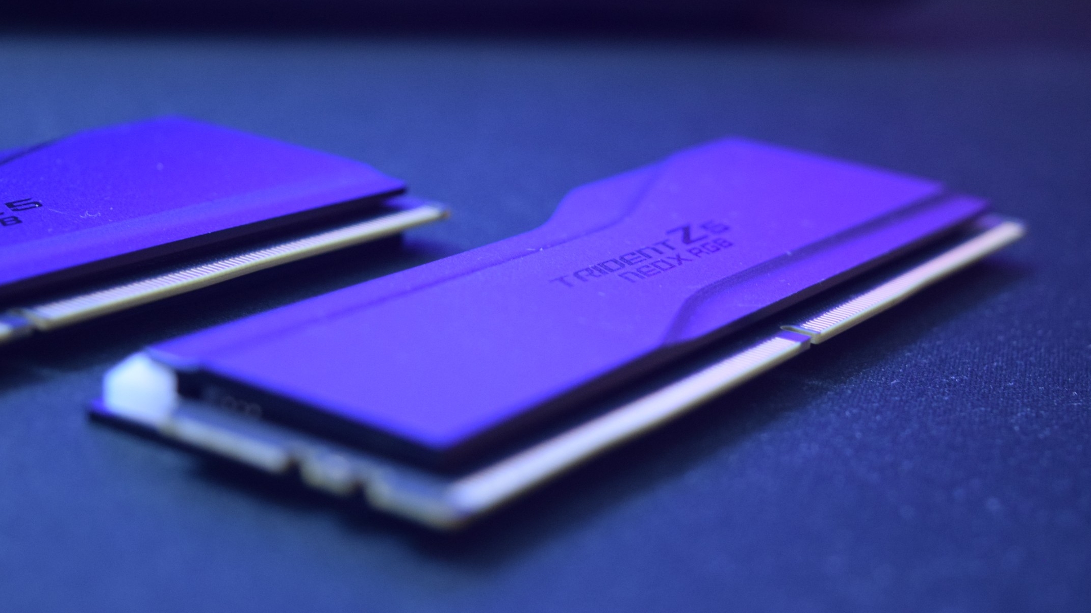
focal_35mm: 73
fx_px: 2112
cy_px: 290
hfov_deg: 29.0
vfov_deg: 16.5
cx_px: 542
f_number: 5
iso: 1600
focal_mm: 46
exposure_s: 1/8
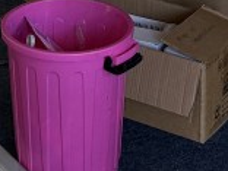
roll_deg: +0.0
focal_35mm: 158
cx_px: 42
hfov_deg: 12.4
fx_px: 1041
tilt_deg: -5.5
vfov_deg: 8.2
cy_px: -316
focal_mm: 6.76
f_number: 1.78
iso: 250
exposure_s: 1/60
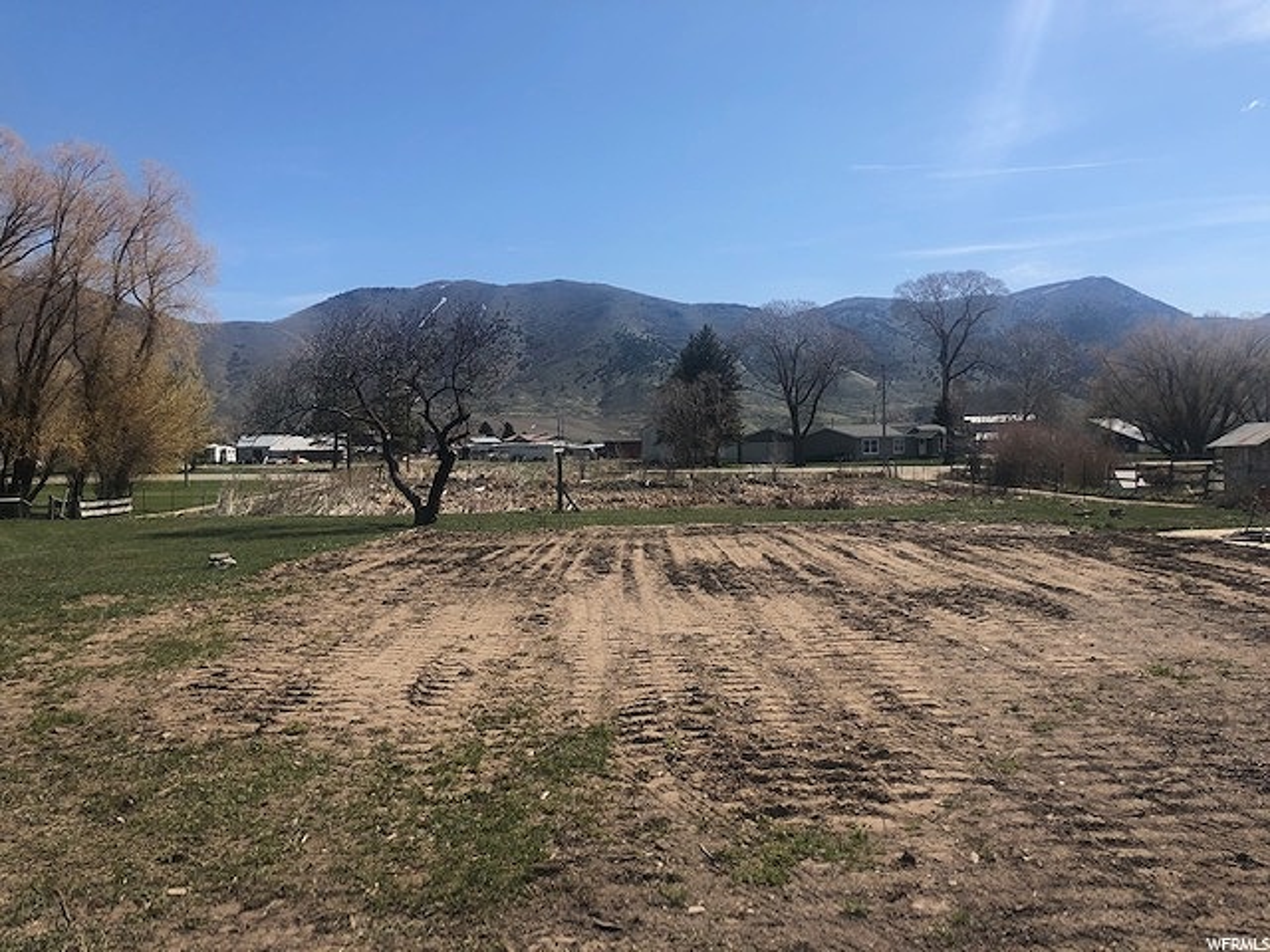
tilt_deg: -1.6
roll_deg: +0.0
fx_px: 1027
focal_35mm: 28
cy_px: 476
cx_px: 635
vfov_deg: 49.7
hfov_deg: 63.4
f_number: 1.8
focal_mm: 4
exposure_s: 1/2433
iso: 20
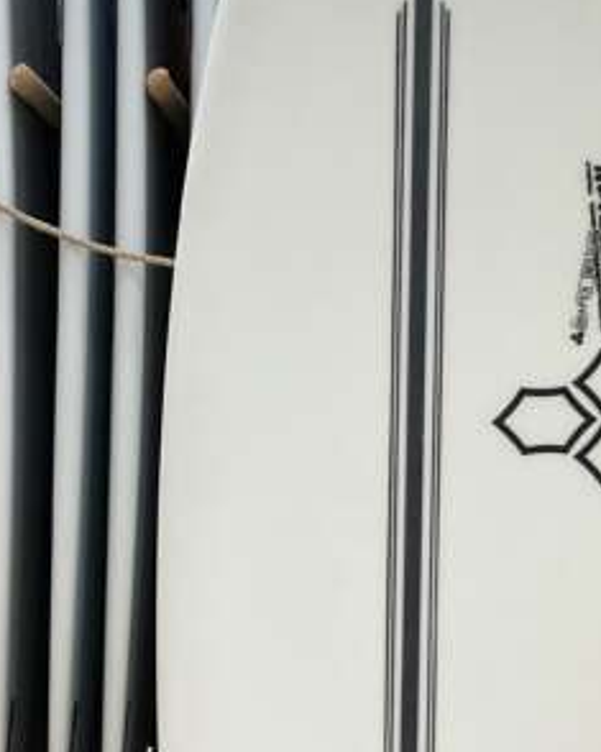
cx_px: 404
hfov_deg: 19.8
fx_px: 1713
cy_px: 476
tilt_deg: -6.4
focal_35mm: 77
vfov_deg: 24.7
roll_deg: +0.0
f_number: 1.8
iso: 50
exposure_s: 1/120
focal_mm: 3
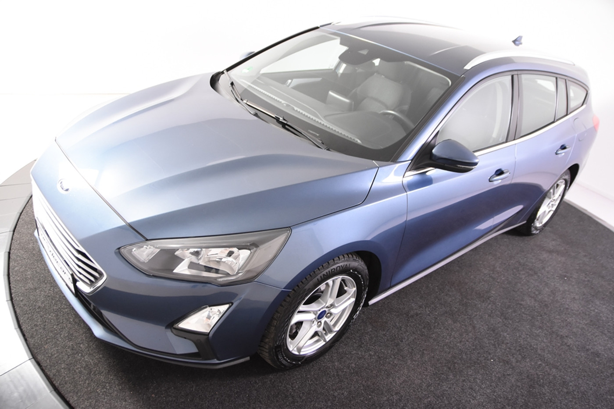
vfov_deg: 43.6
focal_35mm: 30
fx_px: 512
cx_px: 307
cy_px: 204
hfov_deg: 61.9
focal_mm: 20
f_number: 3.2
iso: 1600
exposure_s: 1/40
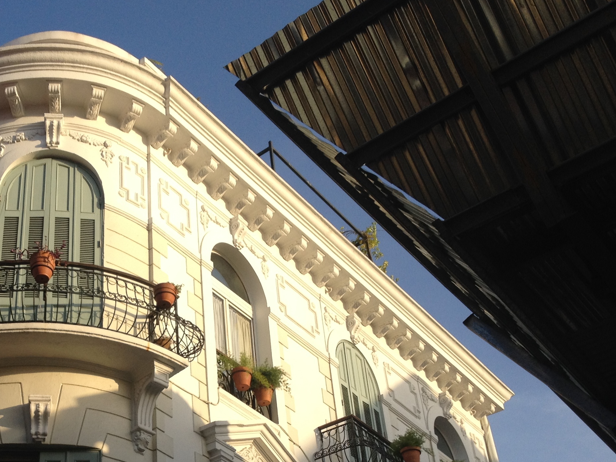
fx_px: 1086
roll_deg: -1.1
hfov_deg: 30.8
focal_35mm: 61
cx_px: 116
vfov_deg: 23.6
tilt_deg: +30.5
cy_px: 382
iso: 50
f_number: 2.4
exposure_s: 1/951
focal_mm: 4.28
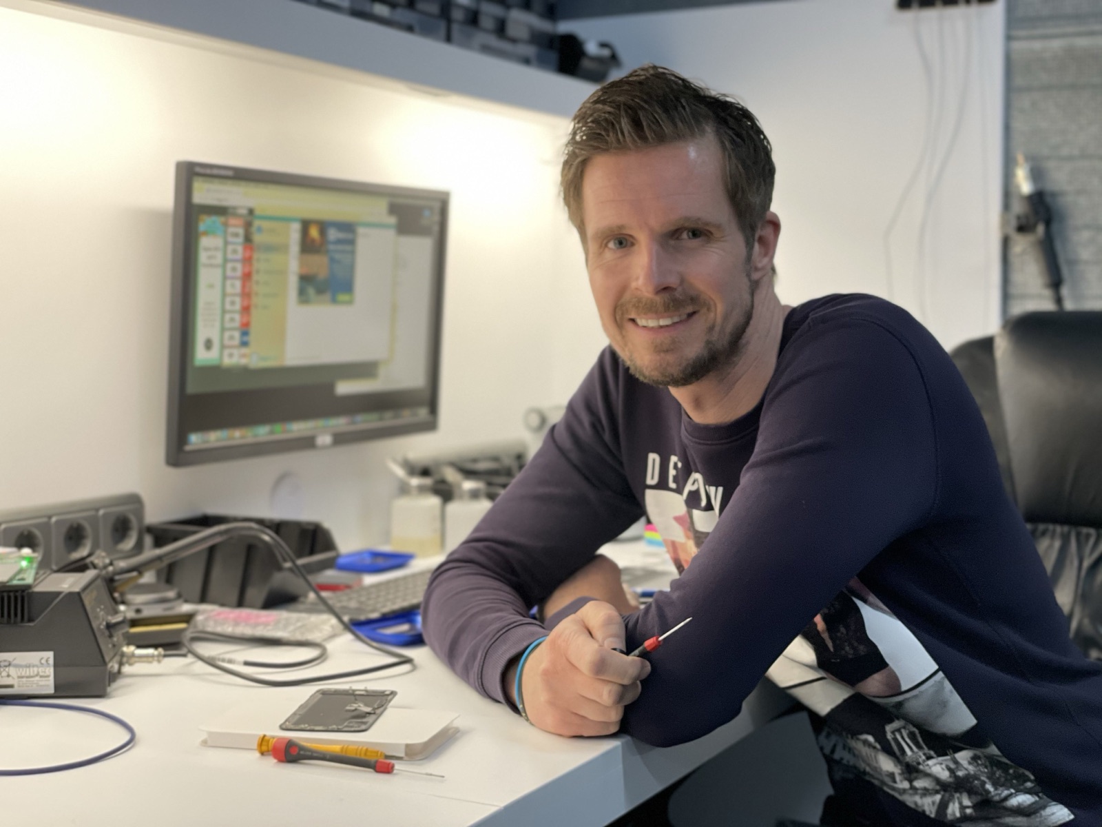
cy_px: 414
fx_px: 1655
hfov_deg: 36.8
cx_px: 551
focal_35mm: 52
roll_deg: -0.7
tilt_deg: -2.8
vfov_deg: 28.0
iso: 125
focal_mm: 6
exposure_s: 1/50
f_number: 2
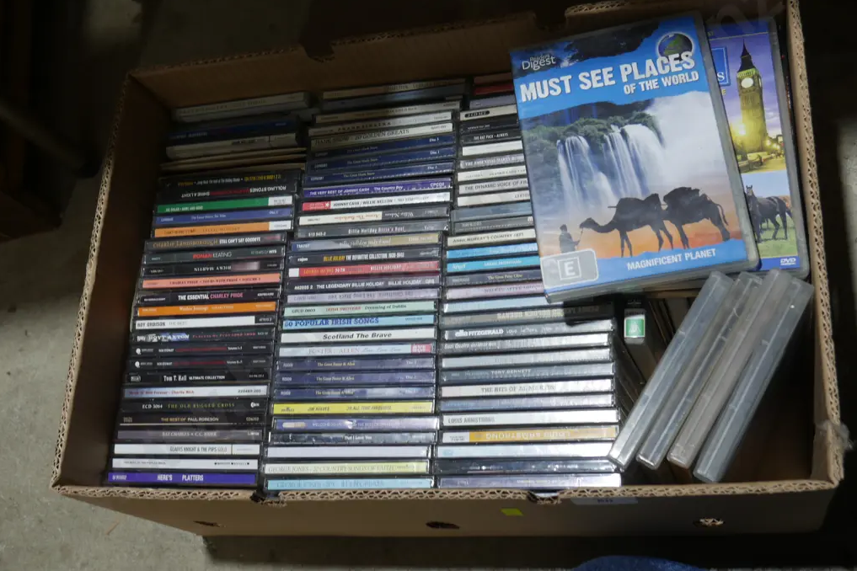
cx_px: 429
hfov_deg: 44.5
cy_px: 251
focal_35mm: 44
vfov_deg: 30.5
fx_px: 1047
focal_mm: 21
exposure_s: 1/60
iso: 200
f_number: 4.6
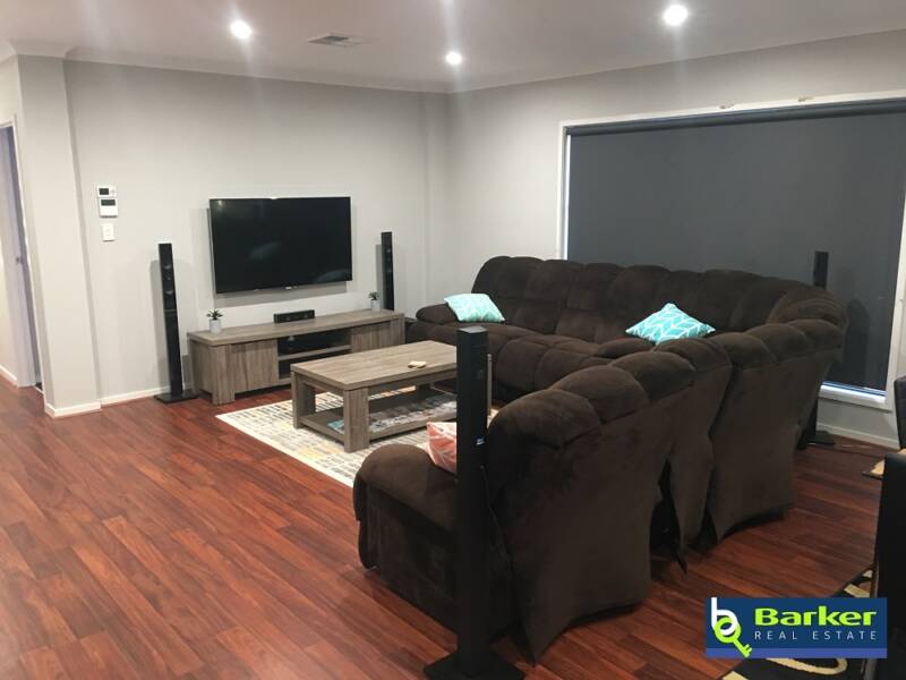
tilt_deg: -12.2
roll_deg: -0.5
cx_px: 453
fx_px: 759
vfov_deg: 48.2
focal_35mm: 29
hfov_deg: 61.7
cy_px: 340
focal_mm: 4.15
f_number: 2.2
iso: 100
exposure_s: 1/10
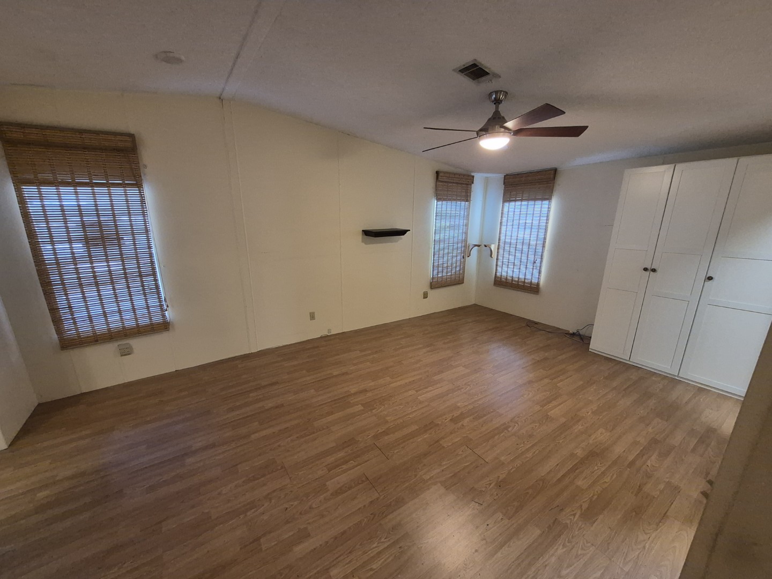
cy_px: 290
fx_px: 290
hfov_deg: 106.2
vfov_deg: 89.9
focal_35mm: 13
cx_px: 386
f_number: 2.2
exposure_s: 1/60
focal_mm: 1.74
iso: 800
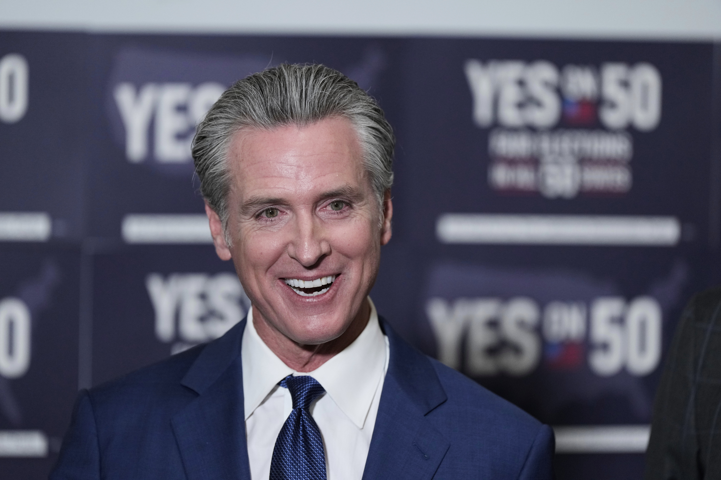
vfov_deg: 6.9
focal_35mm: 200
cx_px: 360
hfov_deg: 10.3
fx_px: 4005
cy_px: 240
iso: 2500
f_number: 3.2
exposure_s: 1/400
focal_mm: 200
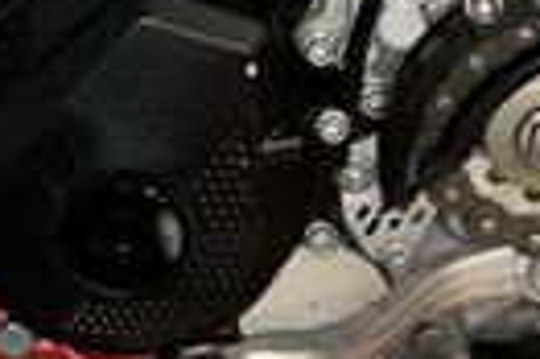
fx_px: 1978
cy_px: -29
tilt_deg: -24.7
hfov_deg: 15.5
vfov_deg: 10.3
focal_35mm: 132
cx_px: 206
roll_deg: +0.4
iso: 50
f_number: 1.5
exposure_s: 1/20
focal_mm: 5.7
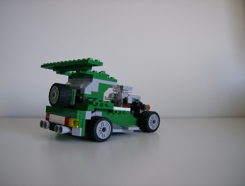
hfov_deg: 51.1
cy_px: 93
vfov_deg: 40.0
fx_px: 256
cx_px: 122
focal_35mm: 36
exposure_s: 1/64
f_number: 2.8
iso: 144
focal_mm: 6
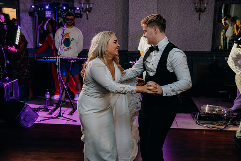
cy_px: 80
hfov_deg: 45.4
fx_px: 288
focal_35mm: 43
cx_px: 120
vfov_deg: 31.2
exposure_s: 1/160
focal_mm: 43
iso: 2500
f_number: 3.5
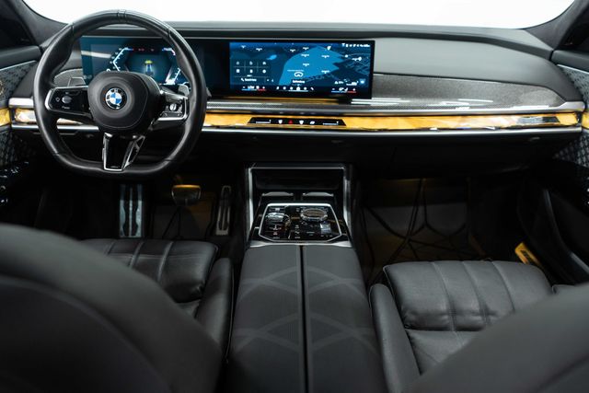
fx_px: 458
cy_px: 196
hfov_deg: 65.5
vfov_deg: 46.4
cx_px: 294
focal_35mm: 28
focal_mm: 28
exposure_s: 1/40
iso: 800
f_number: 3.2
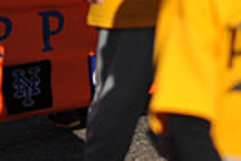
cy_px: -113
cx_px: 338
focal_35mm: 272
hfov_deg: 7.5
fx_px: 1821
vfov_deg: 5.0
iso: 400
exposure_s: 1/8000
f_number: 2.8
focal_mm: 62
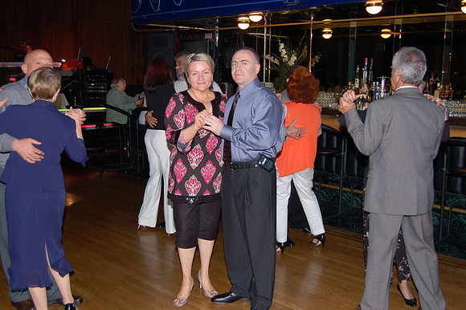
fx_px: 505
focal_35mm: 39
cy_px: 155
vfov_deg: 34.2
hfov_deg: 49.6
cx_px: 233
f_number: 4
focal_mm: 26
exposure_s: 1/60
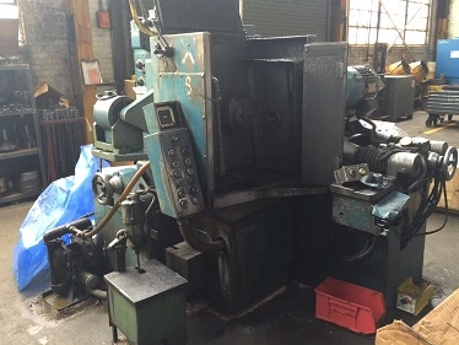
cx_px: 234
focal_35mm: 31
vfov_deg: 45.5
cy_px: 162
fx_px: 411
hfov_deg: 58.3
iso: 50
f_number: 2.2
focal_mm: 4.15
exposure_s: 1/30
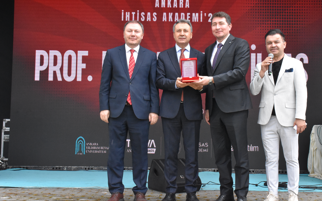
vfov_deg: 21.3
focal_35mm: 61
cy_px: 91
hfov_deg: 33.4
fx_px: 535
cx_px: 181
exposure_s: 1/640
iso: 4000
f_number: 13
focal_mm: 32
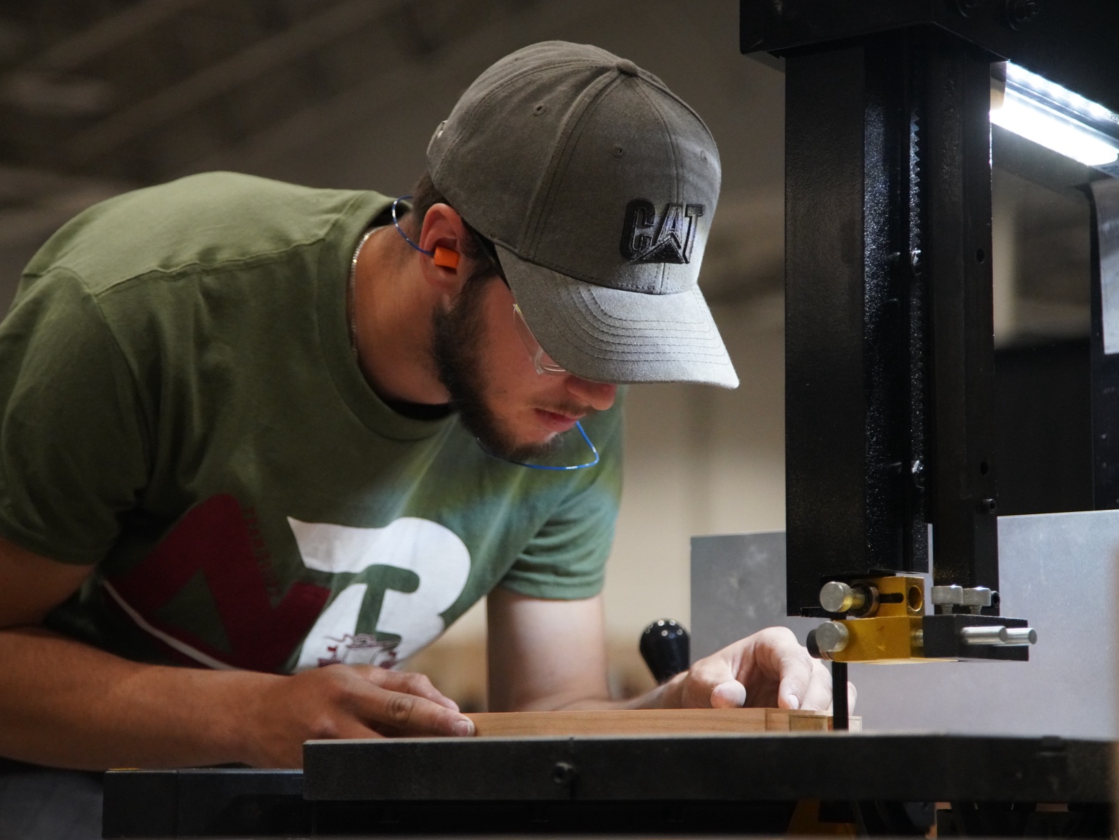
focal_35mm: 114
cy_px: 420
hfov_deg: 17.3
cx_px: 529
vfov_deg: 13.0
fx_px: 3686
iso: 6400
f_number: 4
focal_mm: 105
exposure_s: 1/160
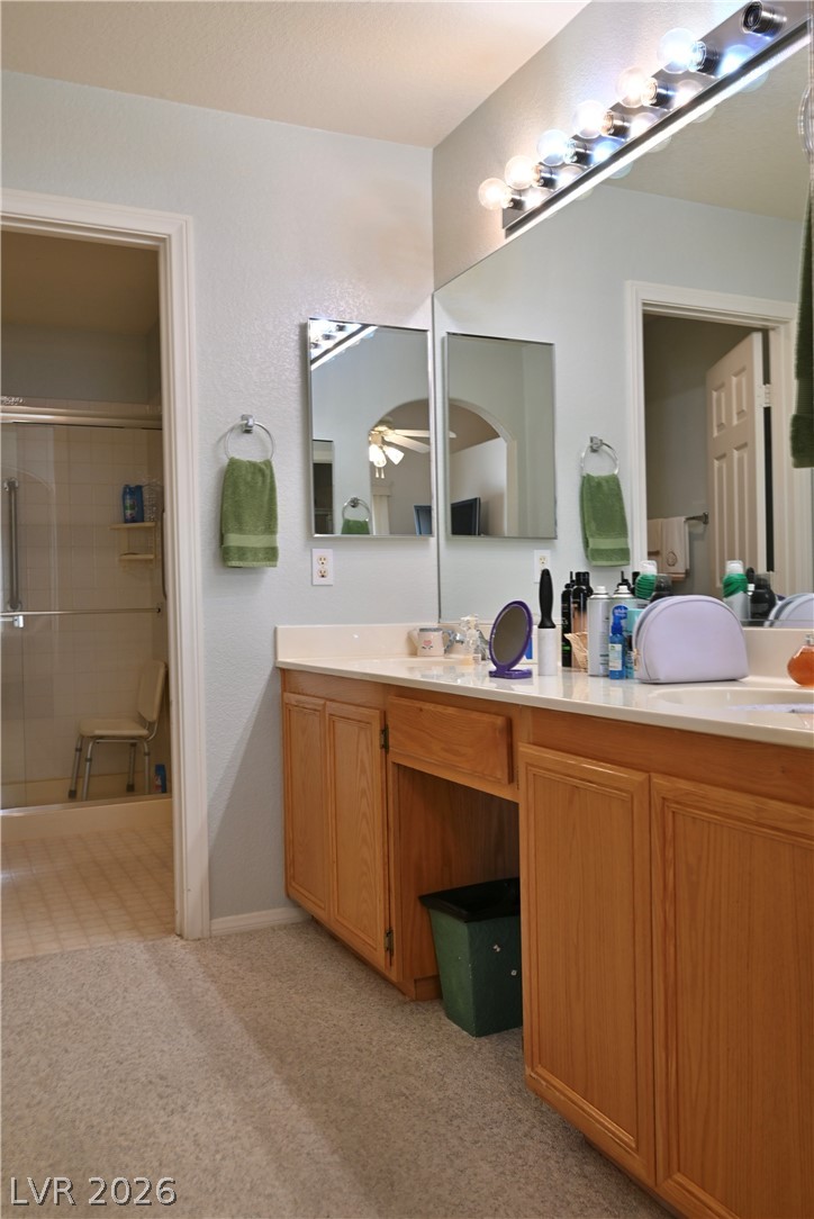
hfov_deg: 51.3
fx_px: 847
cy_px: 610
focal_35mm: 25
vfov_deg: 71.5
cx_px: 407
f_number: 9
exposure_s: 1/30
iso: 800
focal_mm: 25
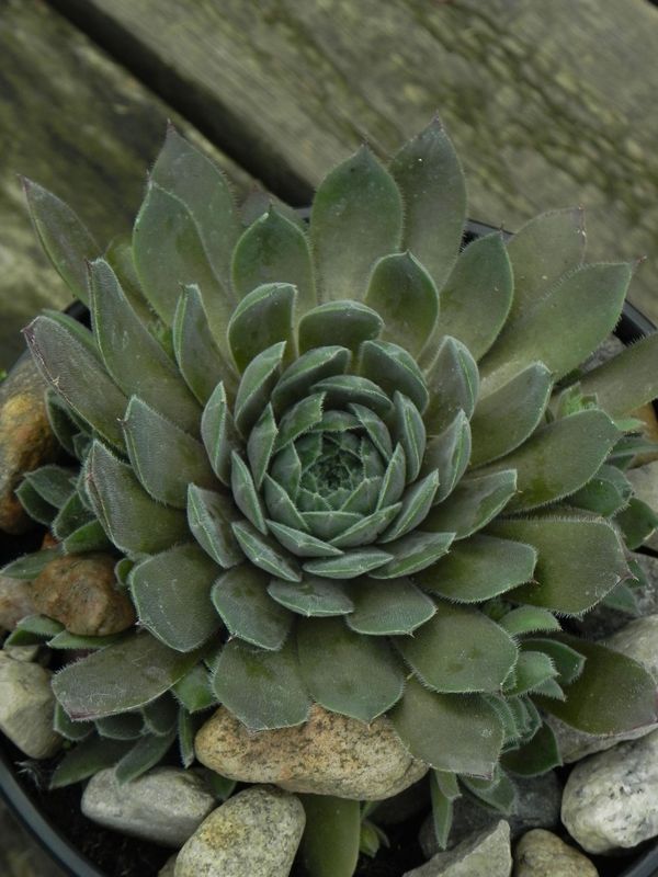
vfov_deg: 12.2
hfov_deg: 9.2
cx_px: 329
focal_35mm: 162
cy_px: 438
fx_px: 4106
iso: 160
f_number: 5
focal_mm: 28.8
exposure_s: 1/400
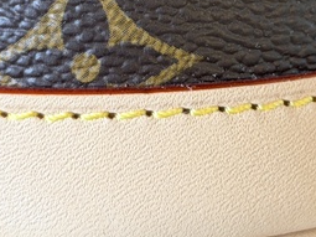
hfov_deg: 10.4
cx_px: 130
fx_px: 1734
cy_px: -83
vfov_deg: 7.7
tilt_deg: -32.1
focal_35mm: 190
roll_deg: -1.8
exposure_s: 1/57
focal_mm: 6.76
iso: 100
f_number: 1.78
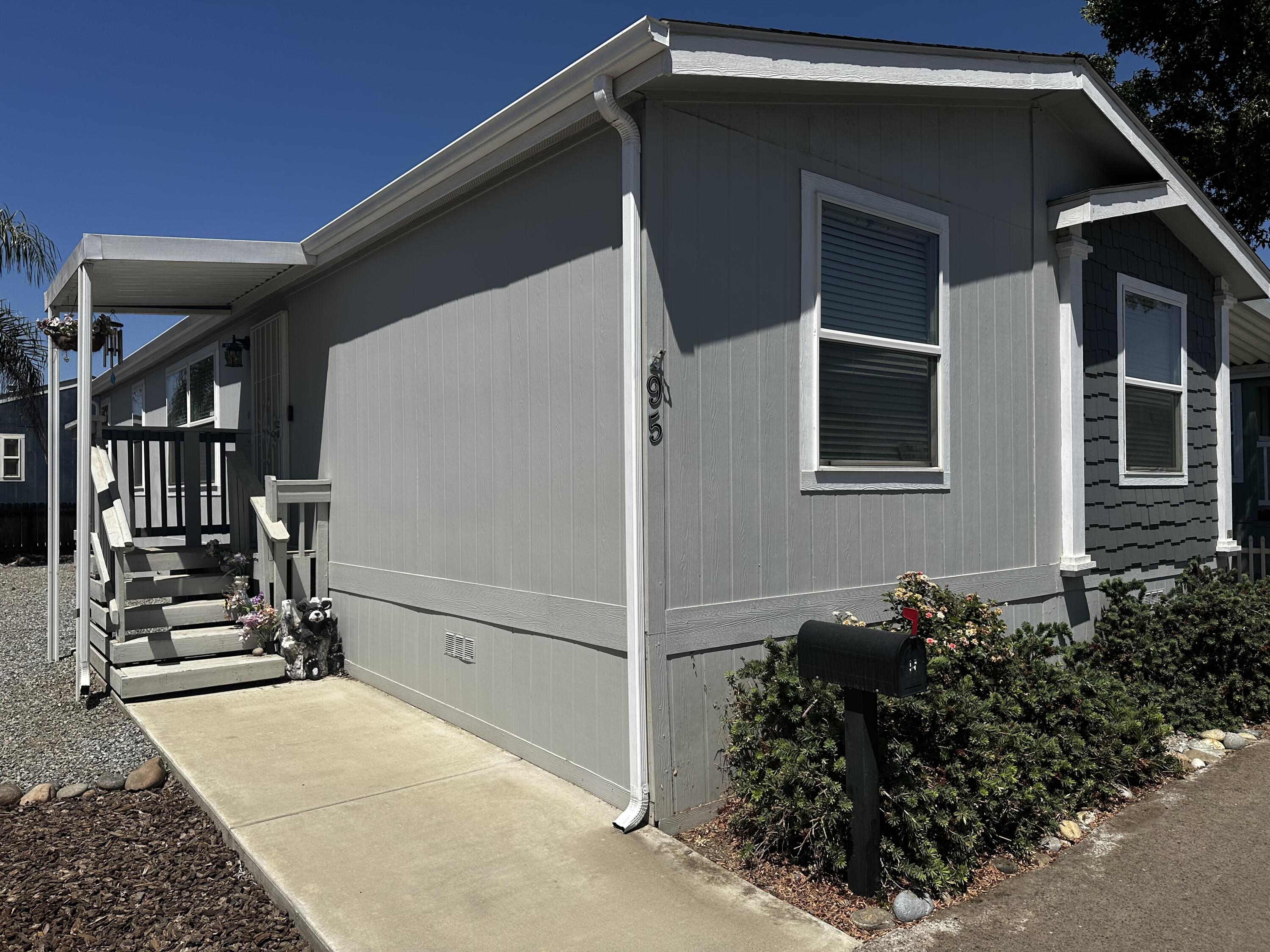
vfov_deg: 56.8
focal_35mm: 24
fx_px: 881
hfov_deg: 71.6
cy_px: 476
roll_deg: +0.6
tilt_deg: +2.8
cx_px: 635
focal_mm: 6.86
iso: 80
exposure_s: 1/8929
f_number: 1.78
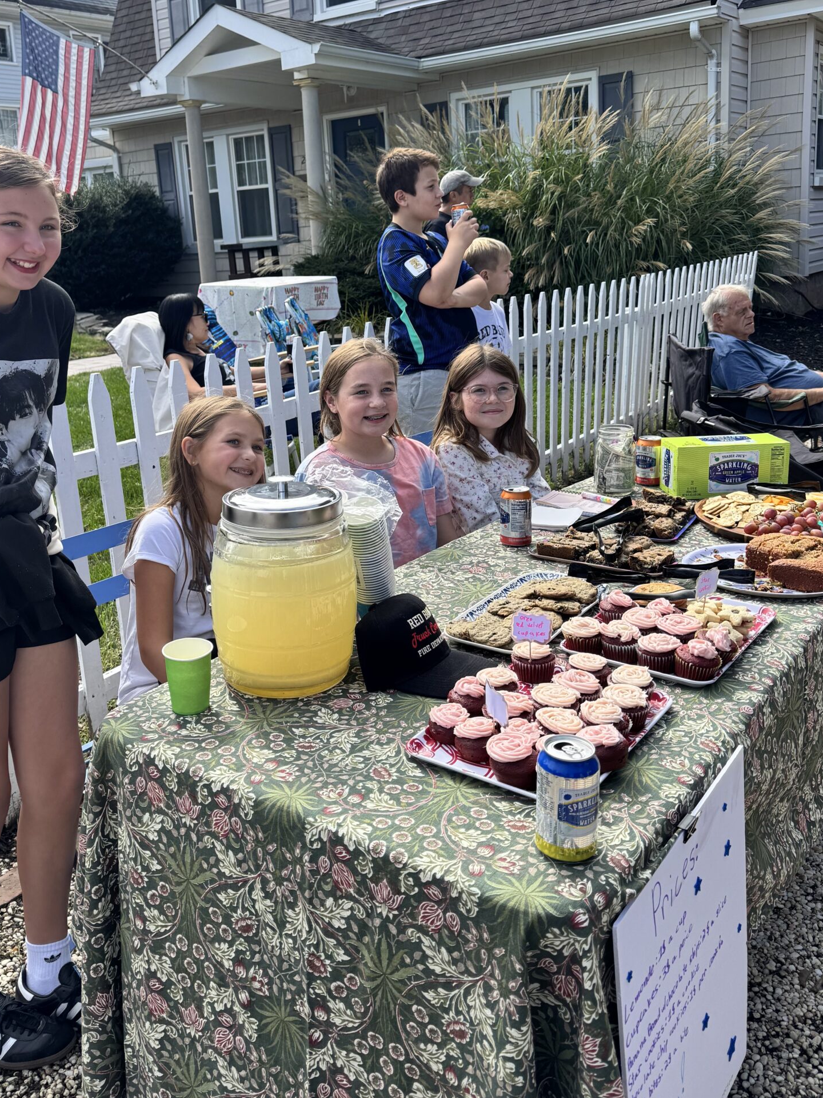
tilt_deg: -12.3
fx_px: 1014
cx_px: 339
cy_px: 457
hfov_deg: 44.0
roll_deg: +2.1
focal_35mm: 32
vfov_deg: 56.5
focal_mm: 6.76
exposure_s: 1/1923
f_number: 1.78
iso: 80
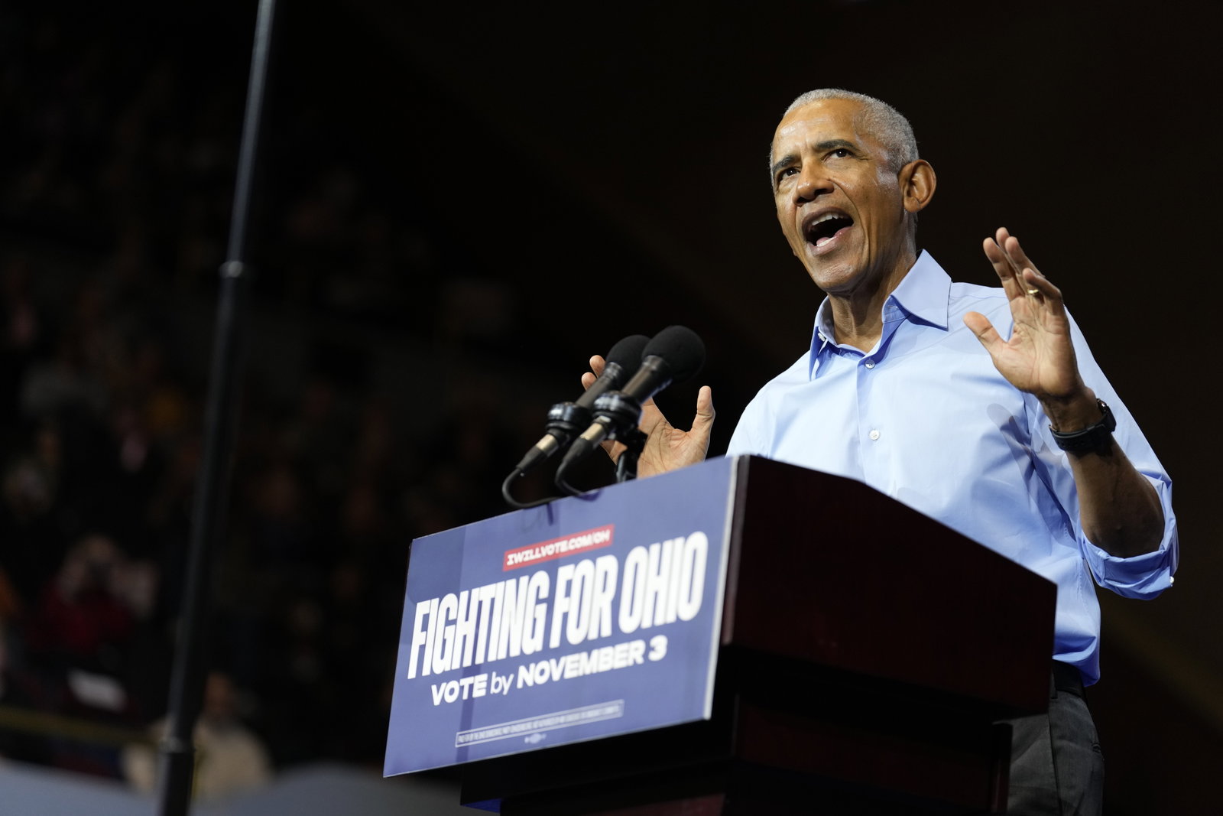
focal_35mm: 132
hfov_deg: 15.5
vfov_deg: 10.4
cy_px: 408
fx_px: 4484
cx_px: 612
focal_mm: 132
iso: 1250
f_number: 2.8
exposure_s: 1/250
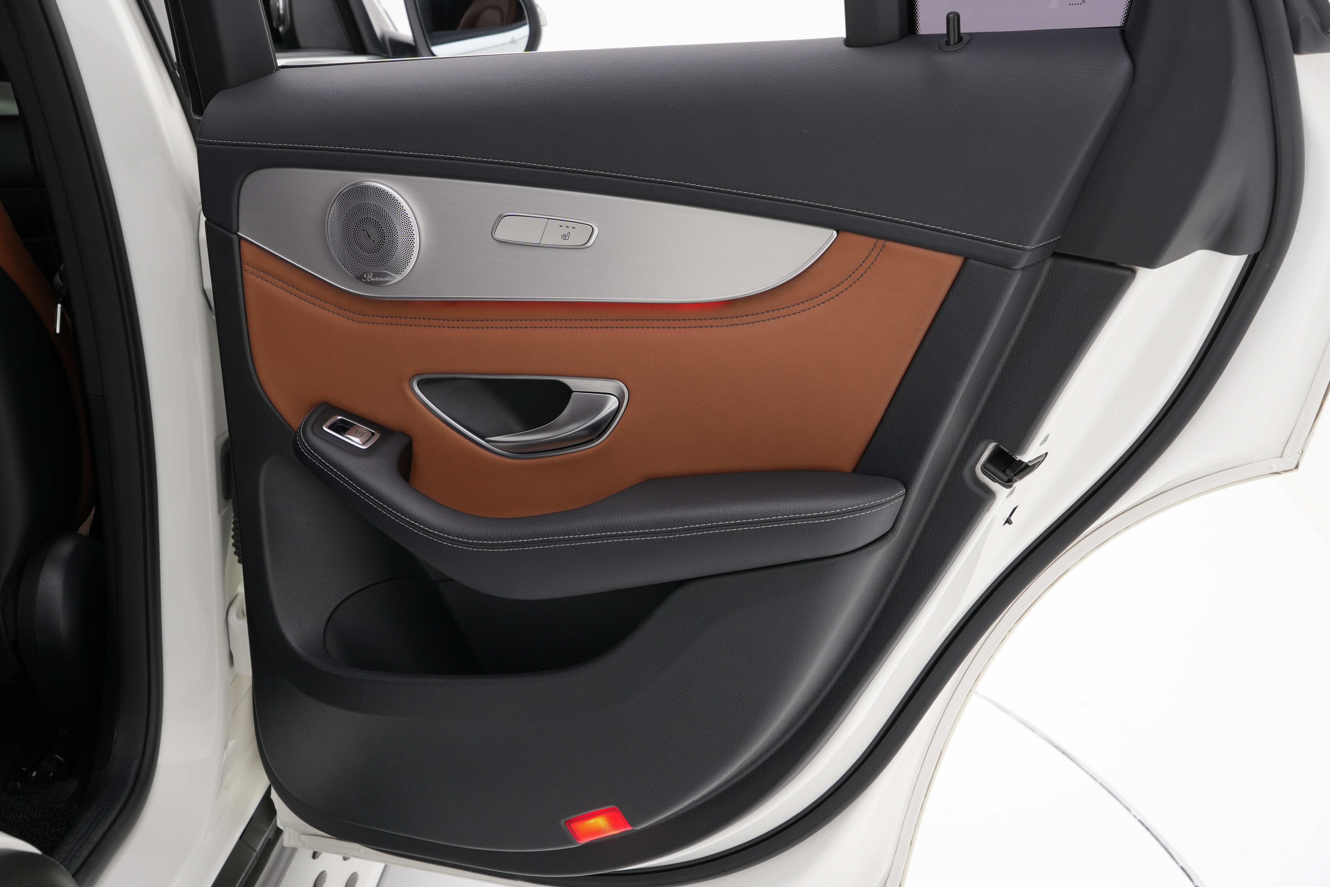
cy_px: 444
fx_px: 1912
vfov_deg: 26.1
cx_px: 665
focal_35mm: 52
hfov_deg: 38.4
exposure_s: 1/50
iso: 250
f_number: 7.1
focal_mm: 34.5
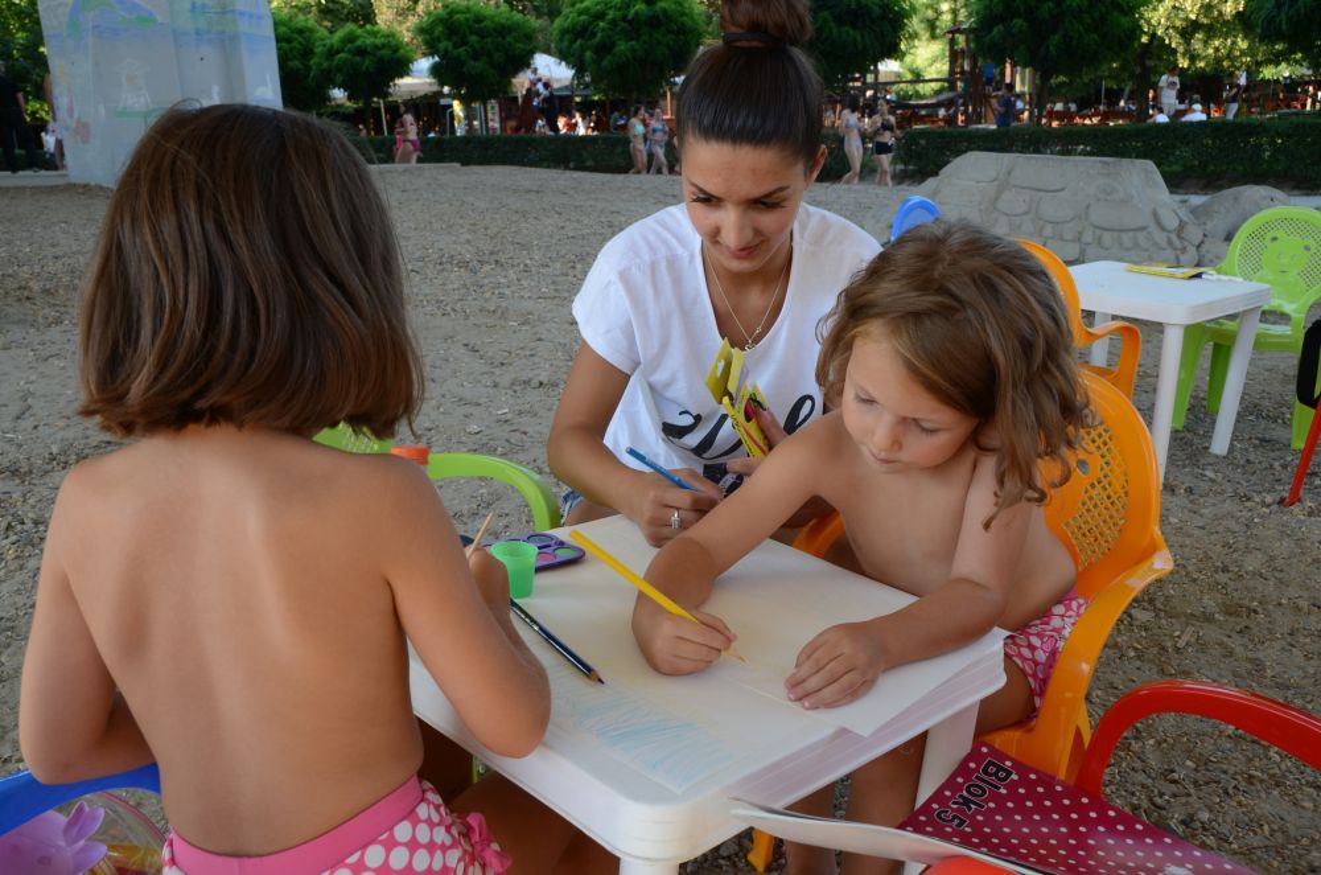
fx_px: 1208
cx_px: 660
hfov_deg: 57.3
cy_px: 438
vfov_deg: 39.8
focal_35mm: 33
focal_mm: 22
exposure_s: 1/80
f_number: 8
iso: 250
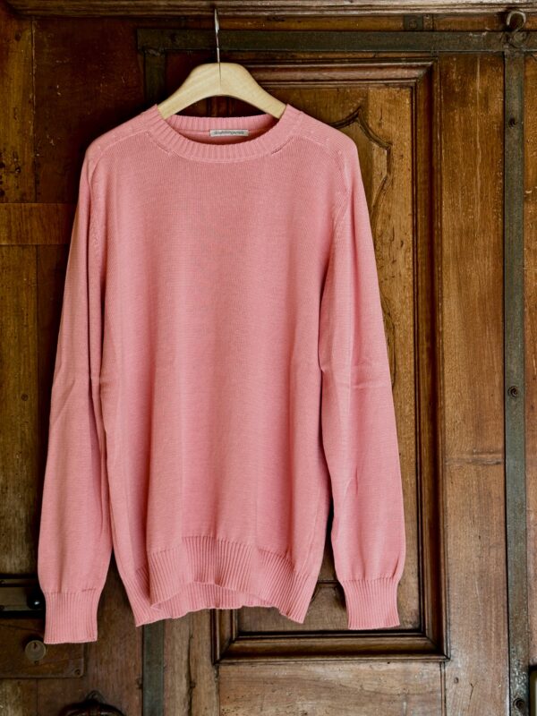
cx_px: 268
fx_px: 993
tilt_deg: +3.2
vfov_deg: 39.7
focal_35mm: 48
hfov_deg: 30.3
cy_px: 358
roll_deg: -0.3
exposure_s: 1/121
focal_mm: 6.86
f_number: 1.78
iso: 64
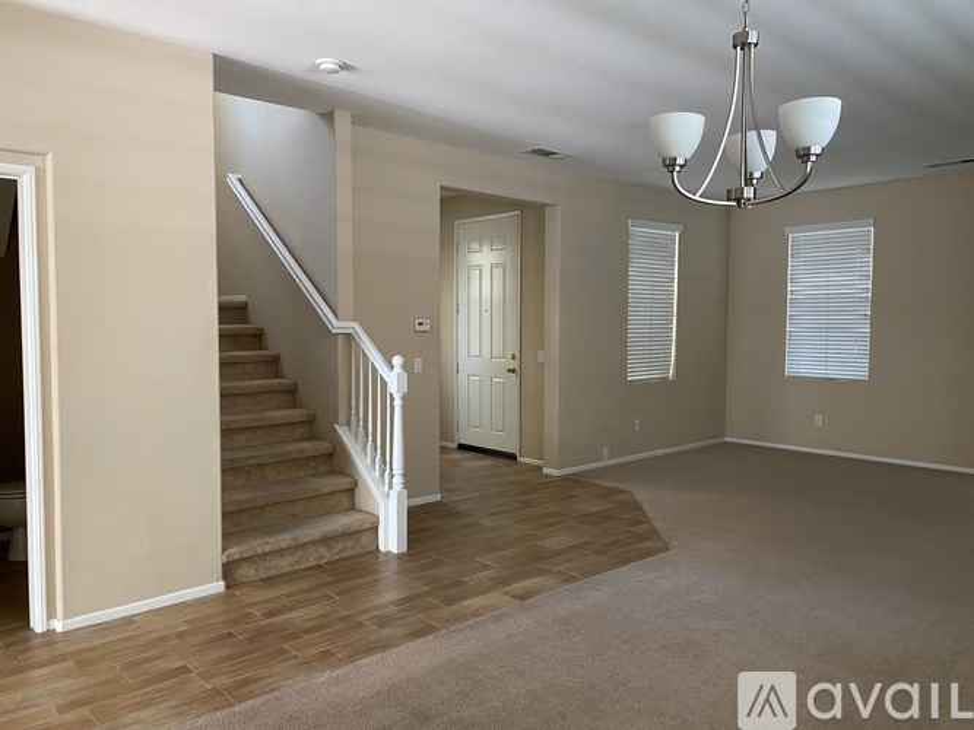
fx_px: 731
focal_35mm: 26
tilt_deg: -3.4
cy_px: 365
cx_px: 487
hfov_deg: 67.3
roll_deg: -0.7
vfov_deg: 53.0
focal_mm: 4.25
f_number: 1.8
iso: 320
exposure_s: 1/60
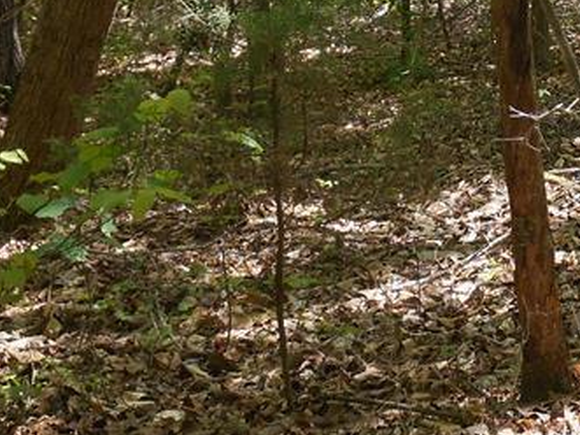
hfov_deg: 19.3
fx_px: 1608
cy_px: -121
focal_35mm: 96
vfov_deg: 14.8
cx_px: 688
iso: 80
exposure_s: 1/60
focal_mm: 5.5
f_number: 3.6
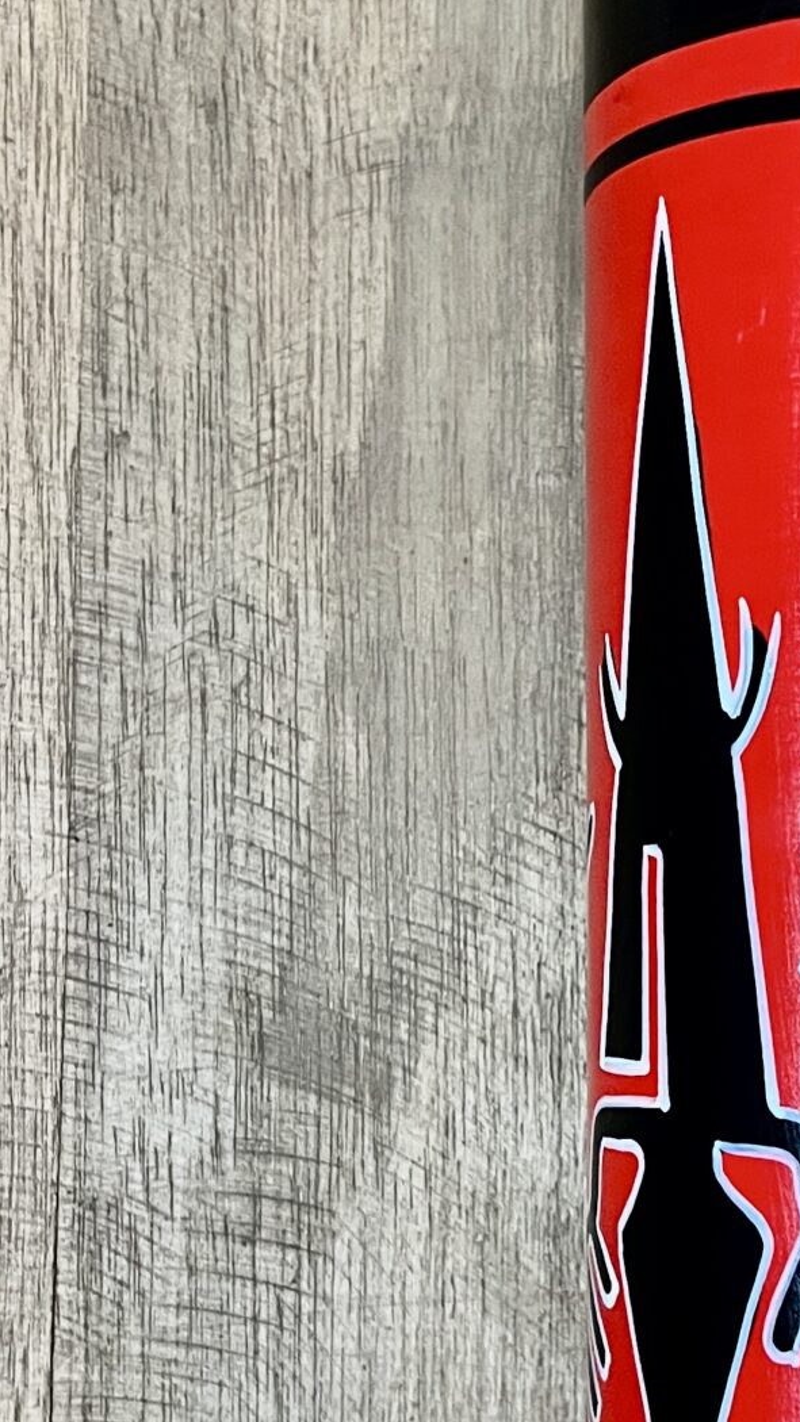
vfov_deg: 30.4
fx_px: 2603
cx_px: 797
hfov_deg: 17.1
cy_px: 925
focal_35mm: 69
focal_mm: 5.7
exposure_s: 1/40
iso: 500
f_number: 1.5
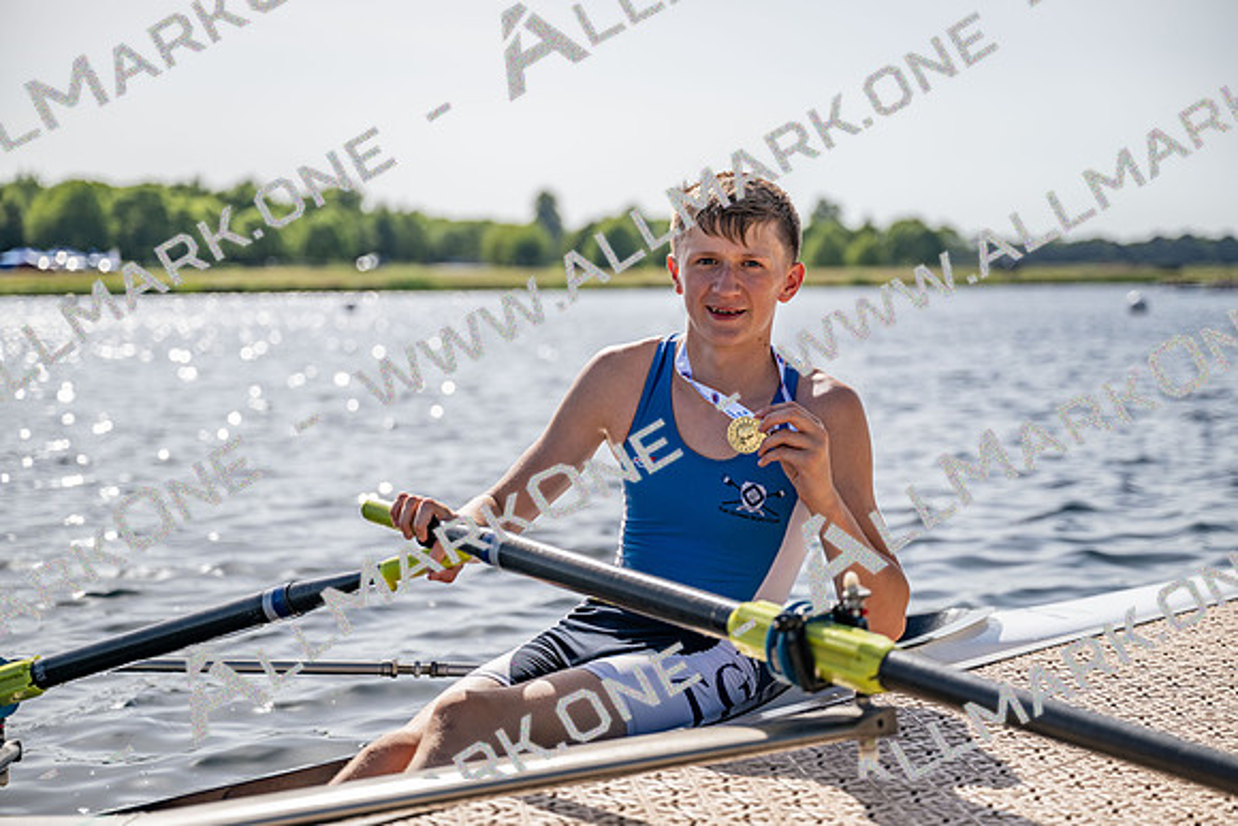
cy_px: 413
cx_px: 619
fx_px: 2339
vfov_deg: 20.0
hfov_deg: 29.6
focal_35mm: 68
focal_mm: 68
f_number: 2.8
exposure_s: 1/2500
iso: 64
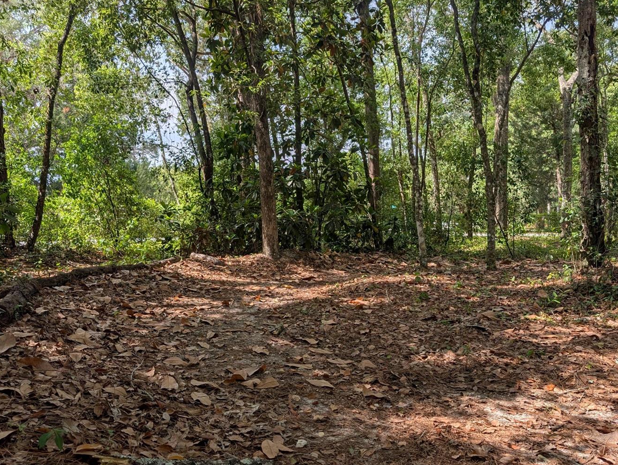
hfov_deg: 61.6
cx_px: 310
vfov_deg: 48.3
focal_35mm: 29
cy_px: 247
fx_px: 518
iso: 20
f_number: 1.68
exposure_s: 1/2786
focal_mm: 6.9
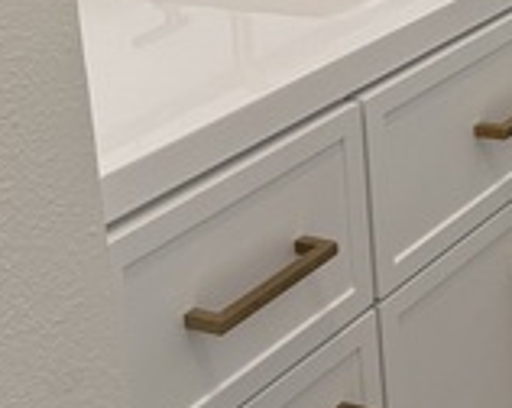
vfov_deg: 14.7
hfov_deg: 17.8
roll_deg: +1.7
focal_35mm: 99
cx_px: 713
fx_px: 1498
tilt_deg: -11.6
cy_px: -160
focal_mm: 6.76
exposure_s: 1/179
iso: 64
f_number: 1.78
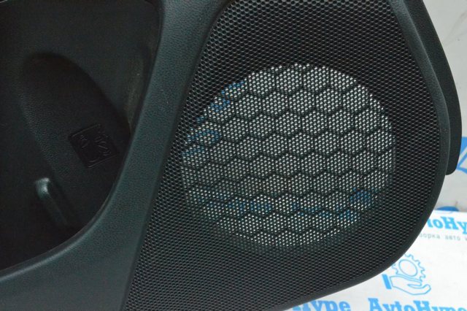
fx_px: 622
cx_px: 234
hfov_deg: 41.1
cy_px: 156
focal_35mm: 48
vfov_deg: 28.0
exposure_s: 1/160
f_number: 9
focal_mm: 32
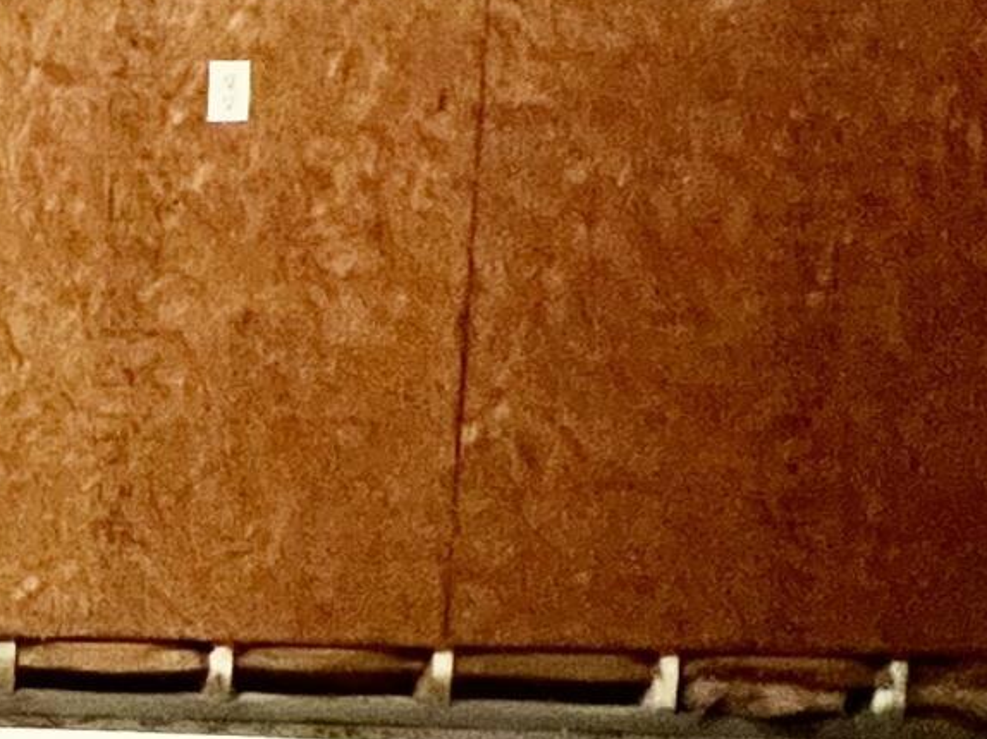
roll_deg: +0.3
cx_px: -915
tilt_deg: -7.2
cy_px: 151
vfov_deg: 21.3
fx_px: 1938
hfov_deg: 19.2
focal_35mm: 68
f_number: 1.8
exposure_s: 1/40
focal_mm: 1.57
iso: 800
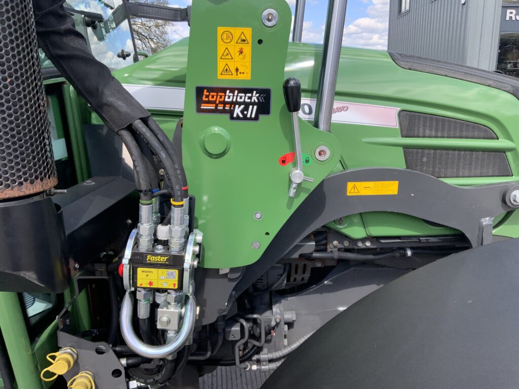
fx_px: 435
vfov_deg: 48.2
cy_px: 194
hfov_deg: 61.7
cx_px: 260
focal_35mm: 29
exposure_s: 1/545
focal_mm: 3
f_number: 1.8
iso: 16
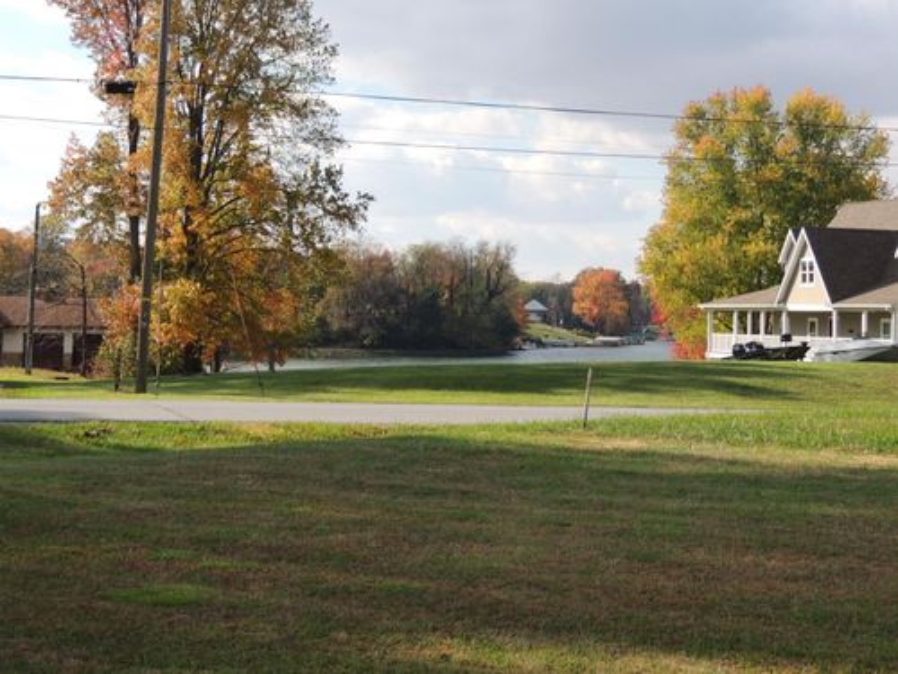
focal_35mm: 70
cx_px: 449
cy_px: 337
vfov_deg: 21.0
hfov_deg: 27.8
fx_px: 1816
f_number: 3.9
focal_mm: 12.4
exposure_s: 1/500
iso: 100
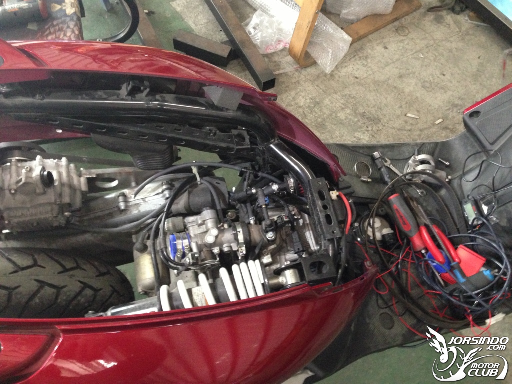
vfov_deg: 42.9
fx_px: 488
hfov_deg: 55.4
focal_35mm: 33
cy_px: 192
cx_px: 256
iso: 500
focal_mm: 4.13
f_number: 2.4
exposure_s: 1/15
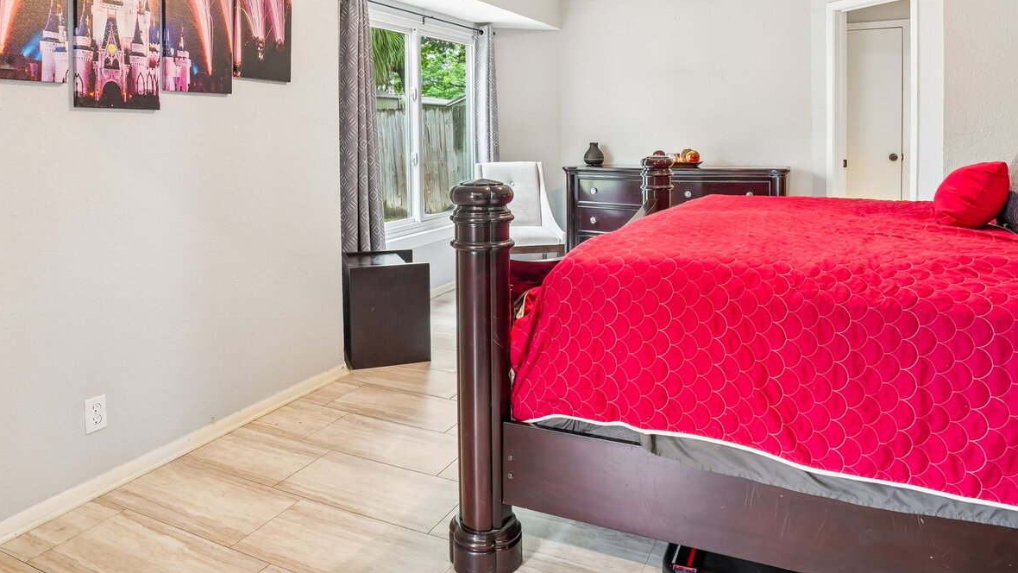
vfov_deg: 47.3
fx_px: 621
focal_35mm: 23
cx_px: 509
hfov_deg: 78.7
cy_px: 129
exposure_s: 1/4
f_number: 8
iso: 400
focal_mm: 16
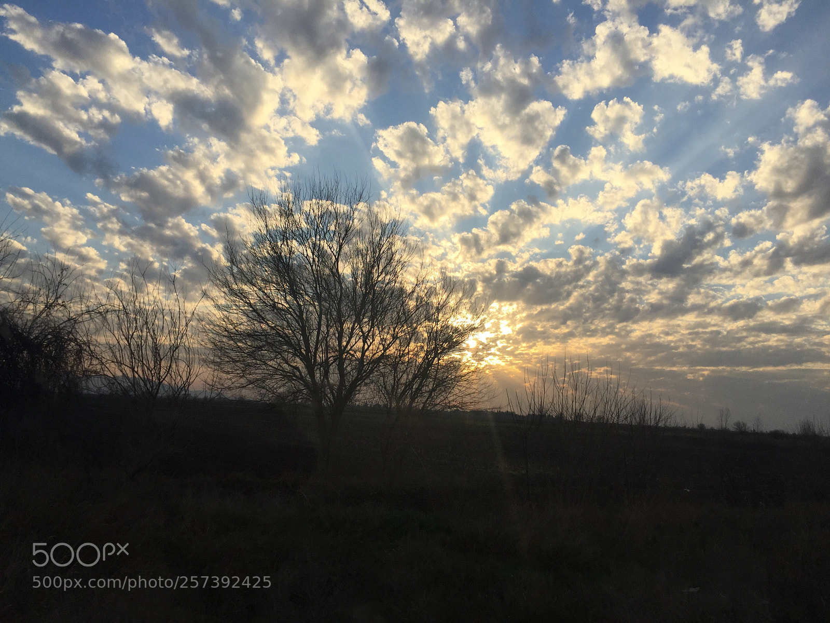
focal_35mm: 29
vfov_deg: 48.2
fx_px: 695
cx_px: 415
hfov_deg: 61.7
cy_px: 312
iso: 32
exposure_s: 1/1883
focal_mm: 4.15
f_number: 2.2
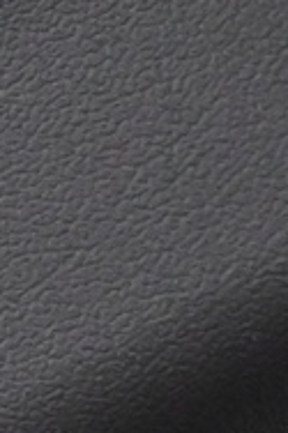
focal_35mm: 285
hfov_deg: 4.2
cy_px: 956
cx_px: -1210
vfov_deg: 6.9
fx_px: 3426
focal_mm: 22
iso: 3200
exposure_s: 1/80
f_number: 4.5
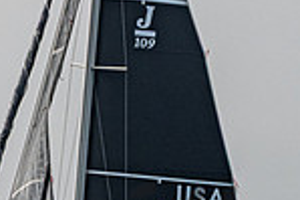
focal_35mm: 1420
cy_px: 217
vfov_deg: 1.0
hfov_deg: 1.5
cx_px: -31
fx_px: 11820
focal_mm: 280
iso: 500
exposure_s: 1/4000
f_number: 8
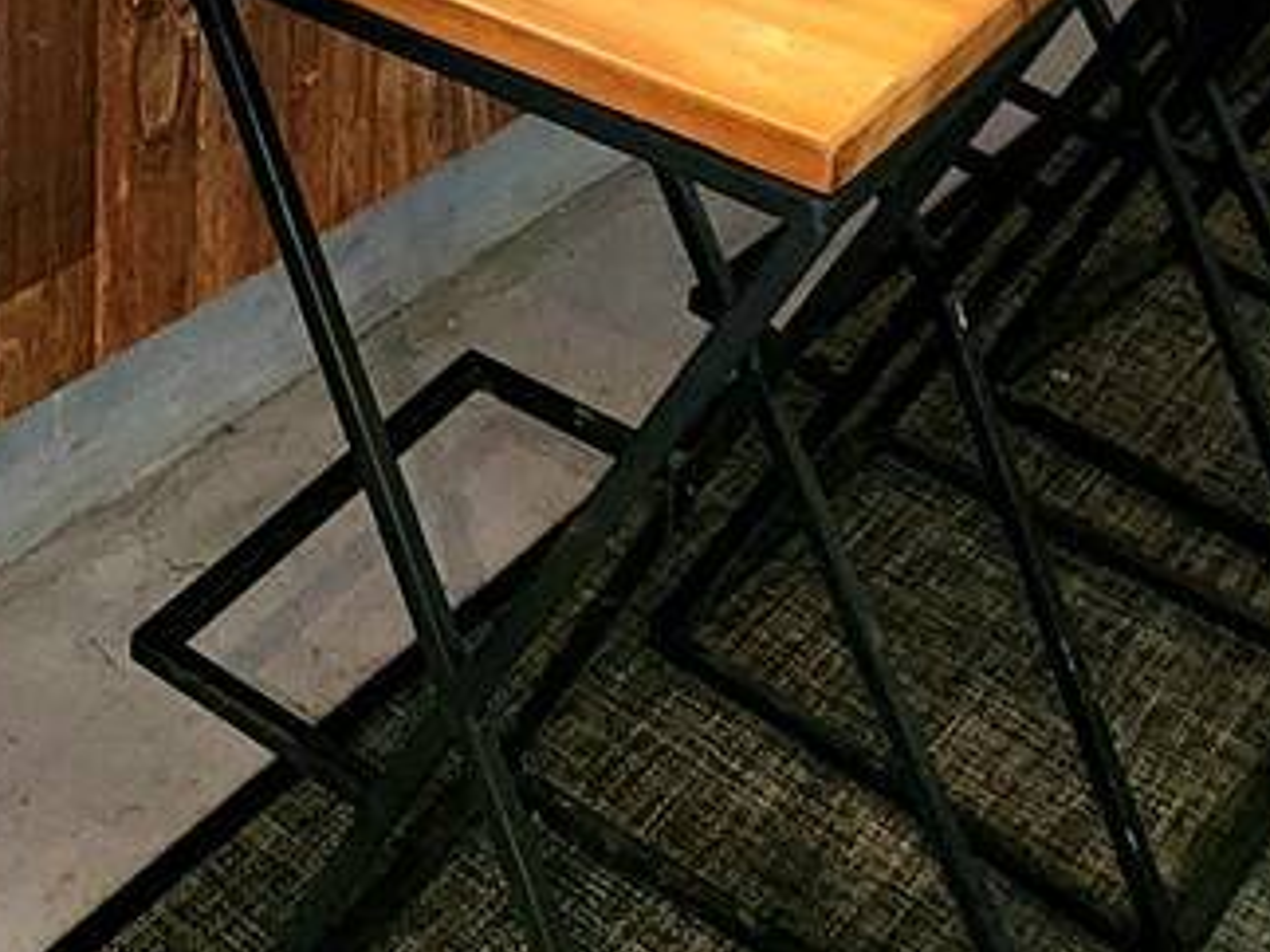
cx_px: -55
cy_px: -999
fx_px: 2127
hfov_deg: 30.4
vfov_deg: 17.4
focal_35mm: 58
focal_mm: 2.2
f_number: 2.2
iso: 400
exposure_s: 1/30
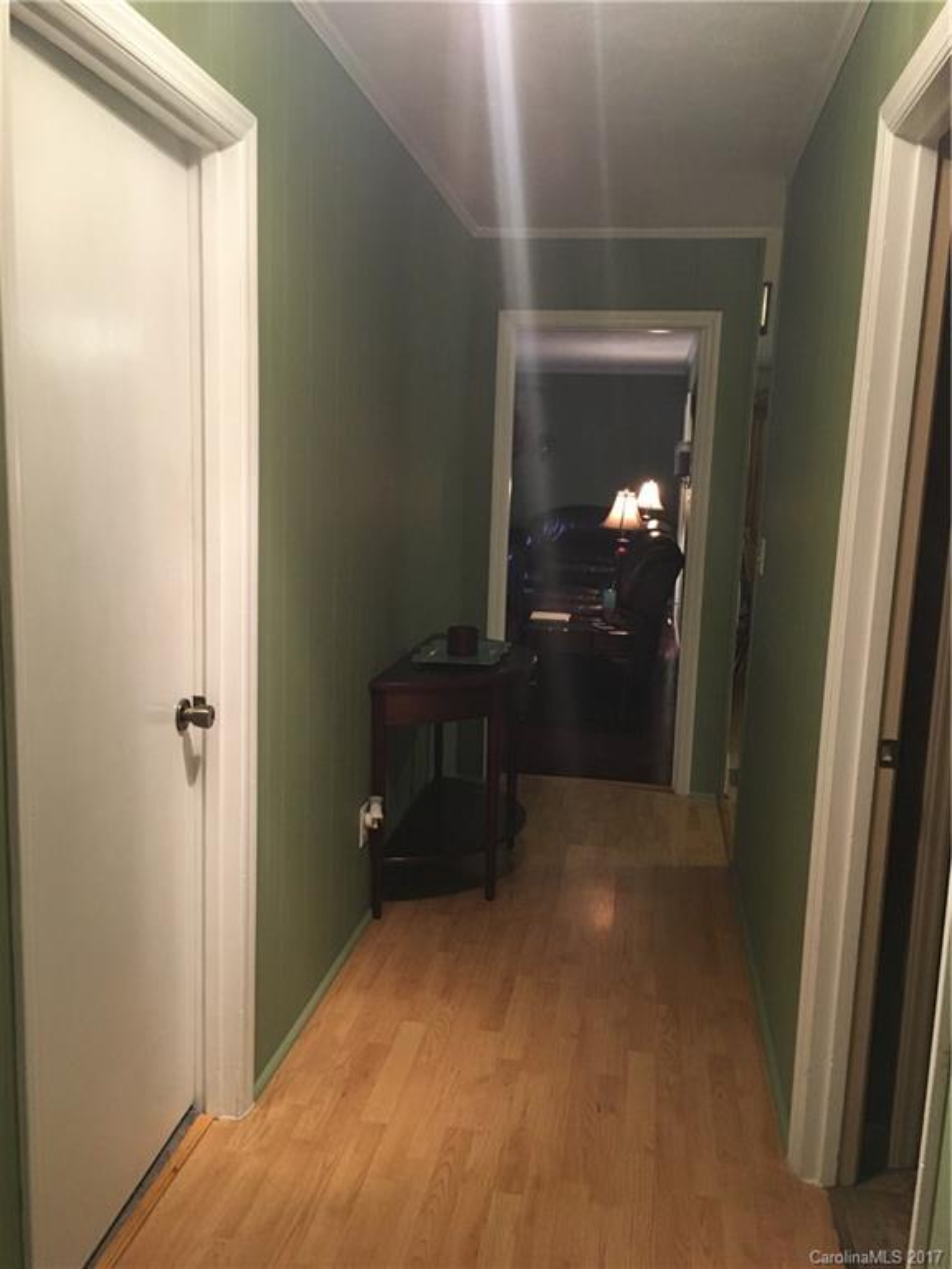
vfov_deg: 61.7
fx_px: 1063
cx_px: 476
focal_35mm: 29
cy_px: 634
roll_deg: -2.9
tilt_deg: -7.1
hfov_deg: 48.2
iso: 160
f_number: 2.2
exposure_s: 1/30
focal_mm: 4.15
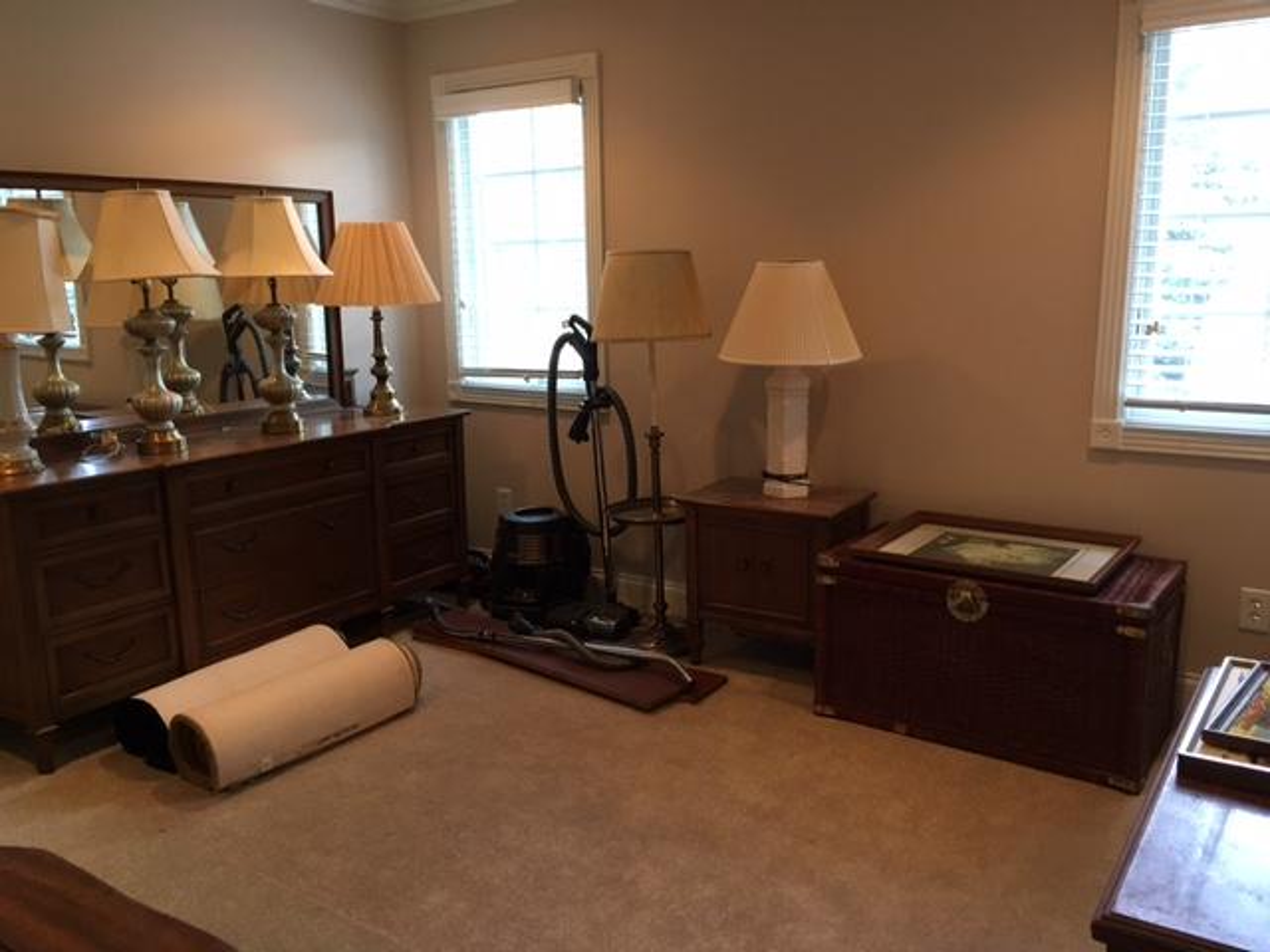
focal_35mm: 29
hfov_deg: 61.7
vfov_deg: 48.2
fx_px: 1064
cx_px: 635
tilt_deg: -11.6
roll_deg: +1.1
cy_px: 476
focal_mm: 4.15
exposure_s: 1/30
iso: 100
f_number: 2.2
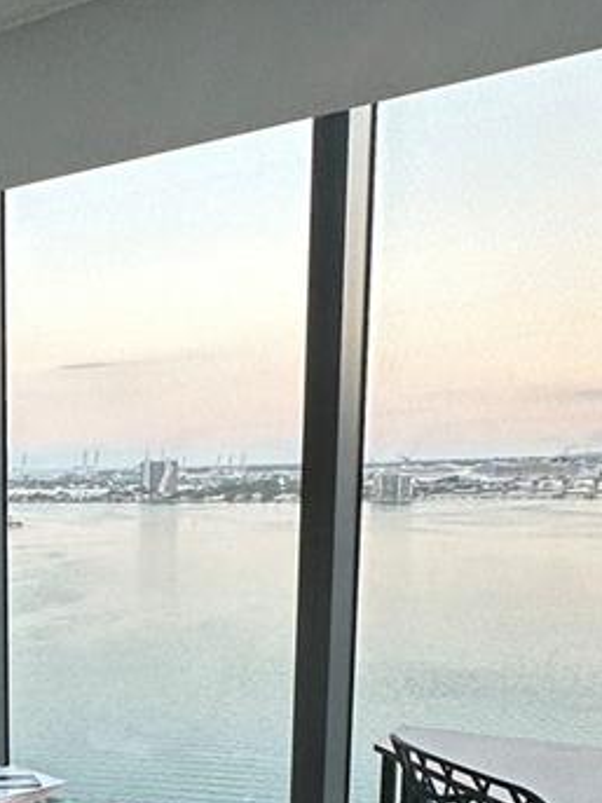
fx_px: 1137
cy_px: 644
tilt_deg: -8.9
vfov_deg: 37.5
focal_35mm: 49
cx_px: -134
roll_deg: +0.1
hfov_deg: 26.2
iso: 125
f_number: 2.2
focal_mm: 2.22
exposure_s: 1/120
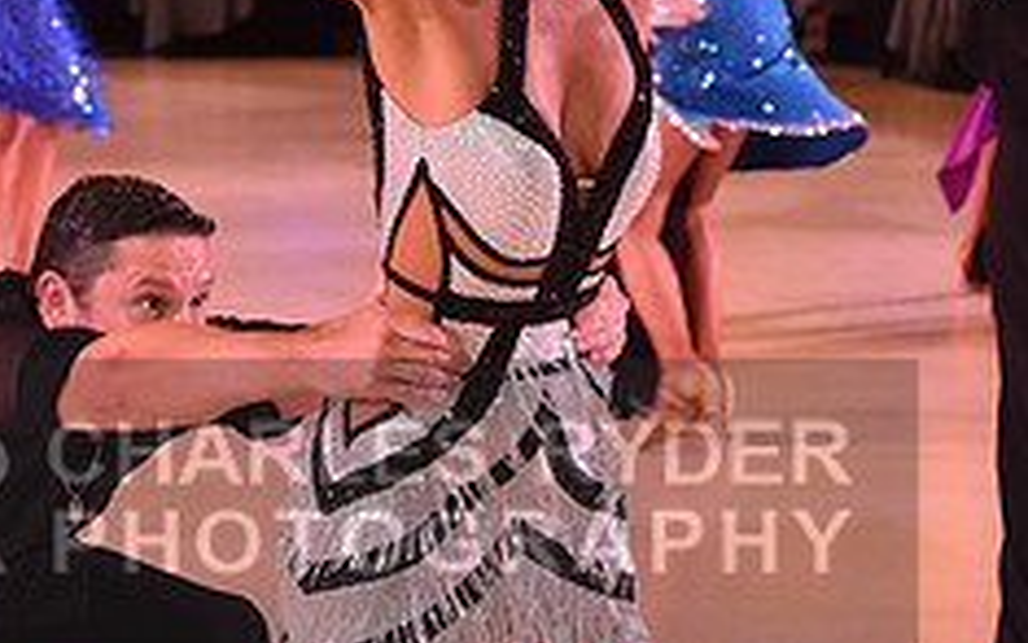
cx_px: 317
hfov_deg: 10.2
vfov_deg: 6.4
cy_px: 507
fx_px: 5773
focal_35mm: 206
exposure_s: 1/250
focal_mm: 82
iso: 2500
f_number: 5.6
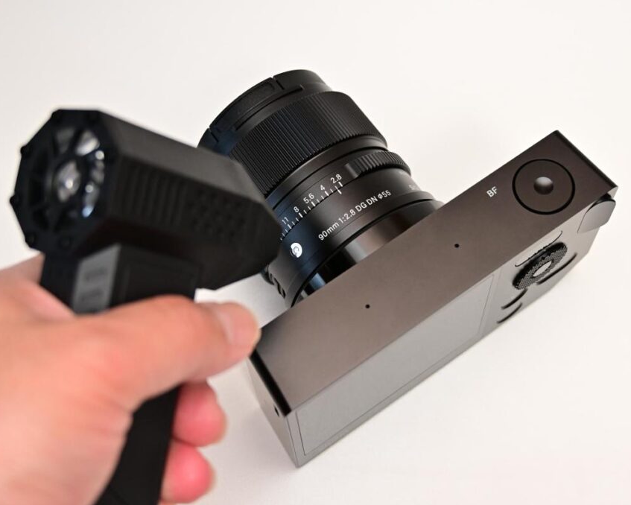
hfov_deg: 31.7
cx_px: 325
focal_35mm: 60
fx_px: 1113
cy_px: 254
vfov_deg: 25.6
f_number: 4.2
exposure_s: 1/125
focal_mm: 35
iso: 800
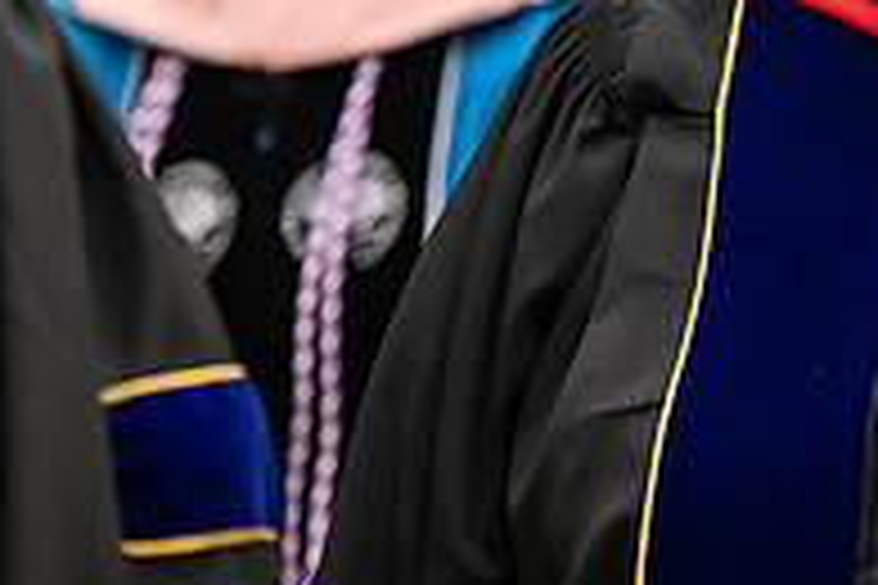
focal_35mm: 460
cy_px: -173
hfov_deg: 4.5
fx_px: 11218
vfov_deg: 3.0
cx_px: 1031
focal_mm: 155
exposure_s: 1/200
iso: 2500
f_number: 3.2
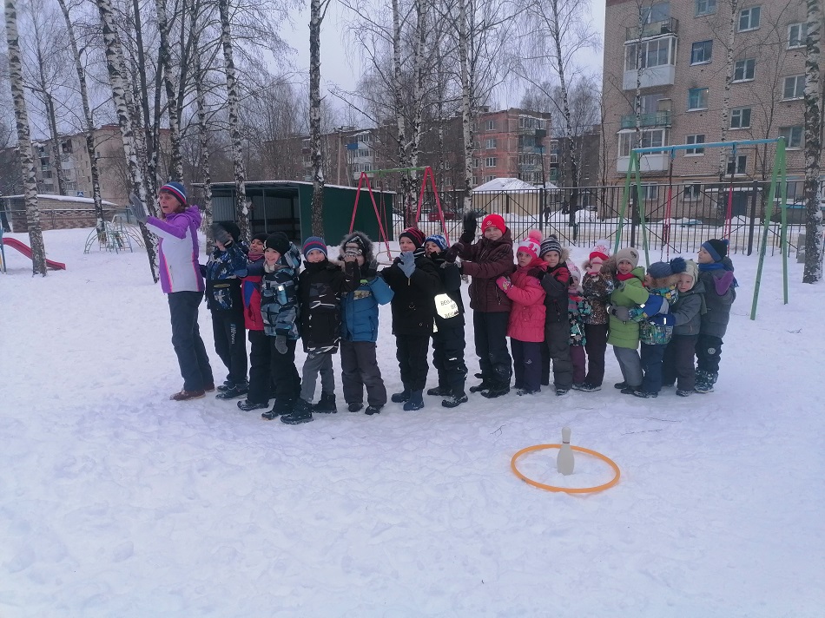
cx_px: 412
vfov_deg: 51.3
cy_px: 309
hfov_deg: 65.3
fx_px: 643
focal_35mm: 27
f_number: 1.8
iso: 64
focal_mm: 4.75
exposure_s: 1/100
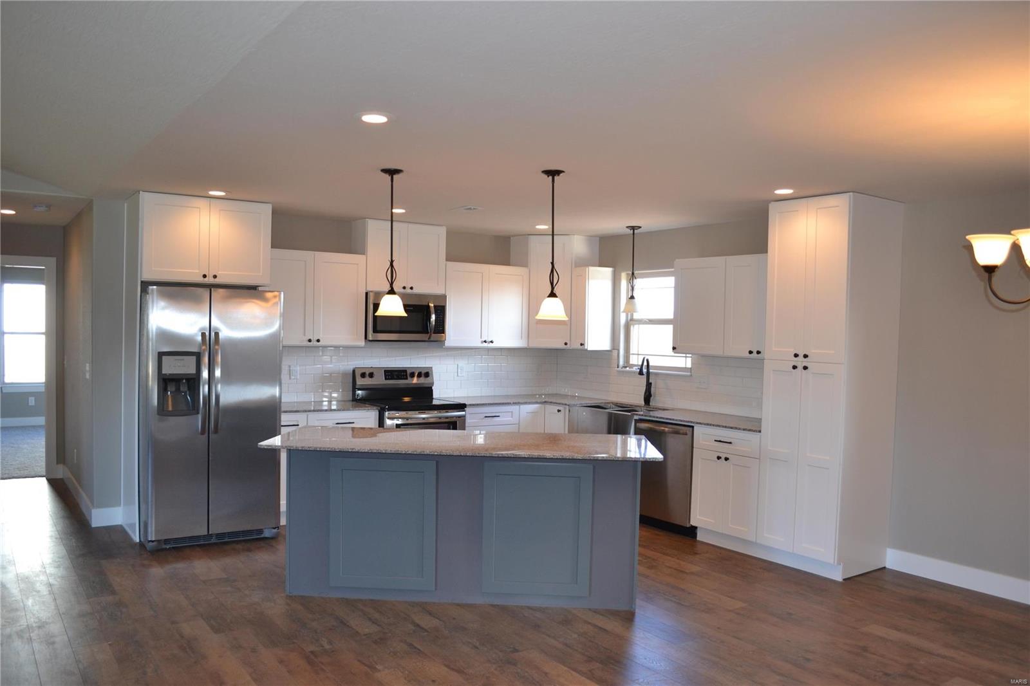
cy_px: 343
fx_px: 772
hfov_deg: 67.4
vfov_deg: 47.9
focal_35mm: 27
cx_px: 515
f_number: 3.5
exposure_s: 1/60
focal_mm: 18
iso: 400
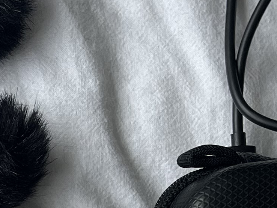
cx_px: -148
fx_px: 1137
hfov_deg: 13.1
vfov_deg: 9.6
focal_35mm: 142
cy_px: 443
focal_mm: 5.1
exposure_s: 1/661
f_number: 1.6
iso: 50
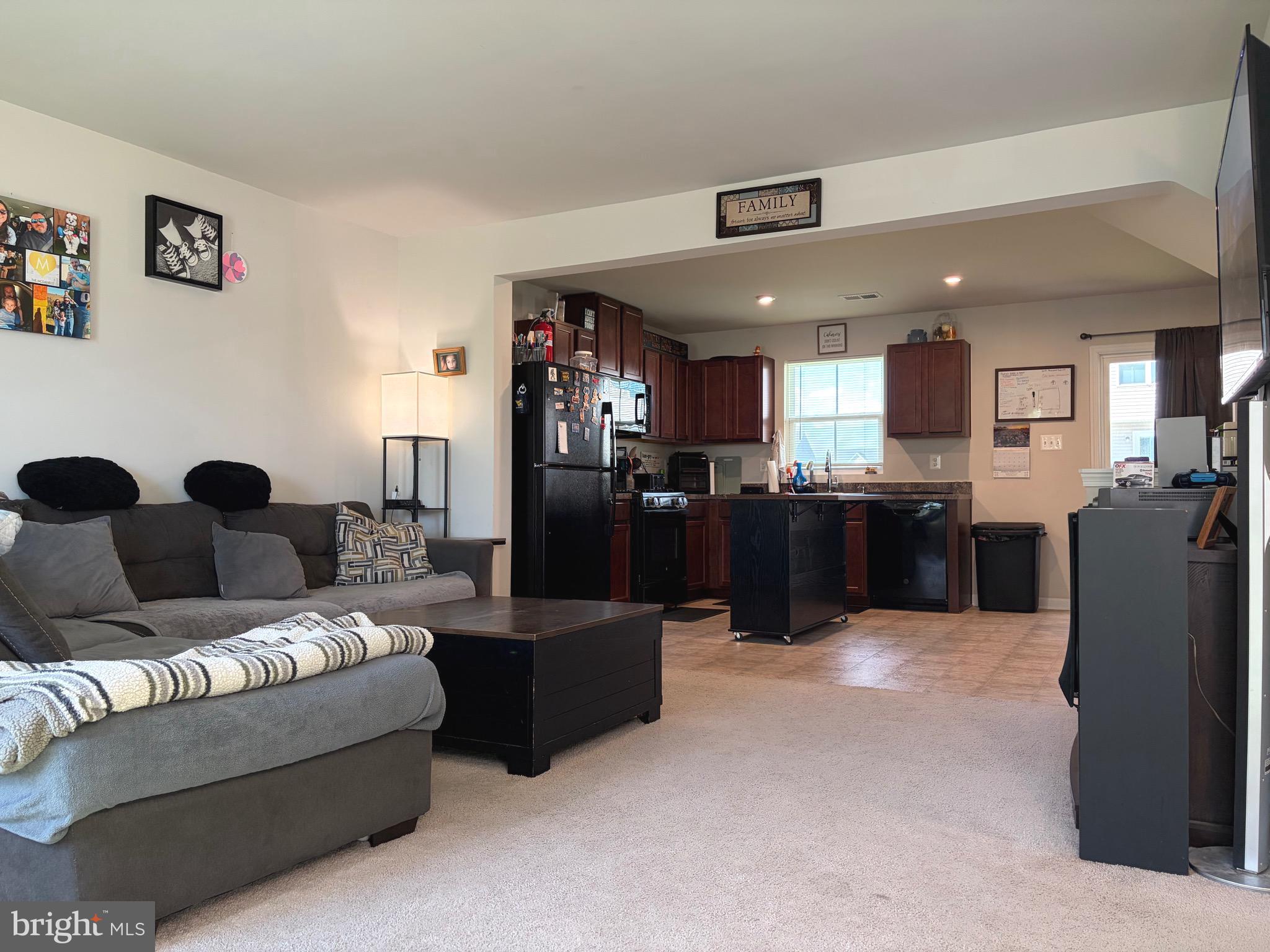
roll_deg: +0.2
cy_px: 476
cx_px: 635
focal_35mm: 26
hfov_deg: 67.3
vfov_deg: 53.1
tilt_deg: +0.8
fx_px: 954
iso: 200
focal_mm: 5.96
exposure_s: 1/120
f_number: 1.6
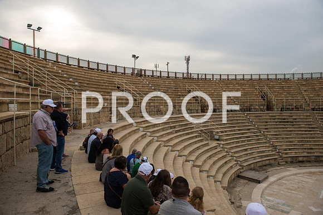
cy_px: 108
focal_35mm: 24
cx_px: 162
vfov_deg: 53.2
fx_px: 215
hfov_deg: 73.7
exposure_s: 1/500
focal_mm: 24
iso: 100
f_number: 3.5
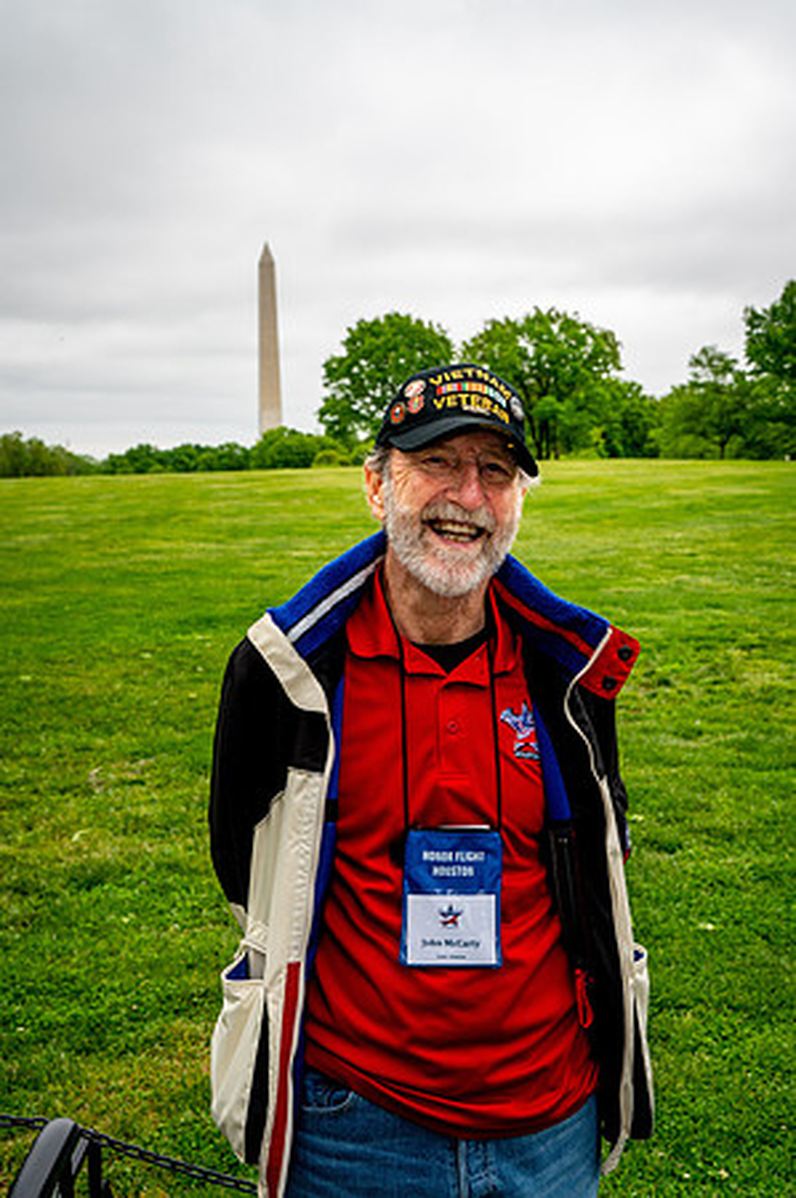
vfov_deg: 48.5
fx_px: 1330
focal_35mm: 40
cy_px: 599
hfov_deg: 33.3
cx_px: 398
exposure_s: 1/640
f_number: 8
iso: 500
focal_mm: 40
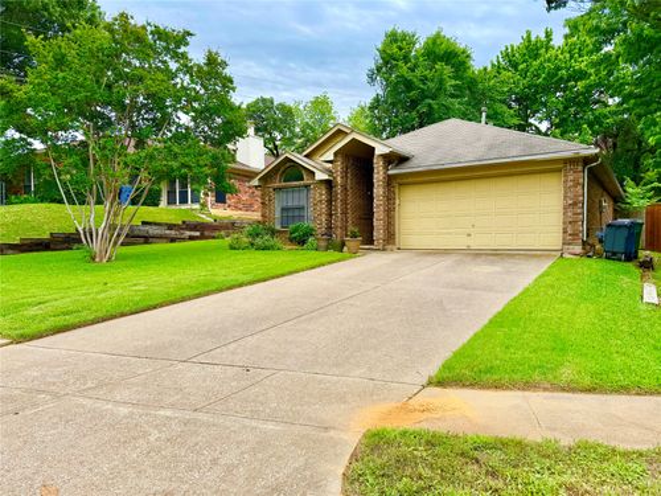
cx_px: 330
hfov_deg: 71.6
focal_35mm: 24
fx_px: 458
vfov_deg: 56.8
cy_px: 248
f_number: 1.78
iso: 80
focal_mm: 6.76
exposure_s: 1/2525
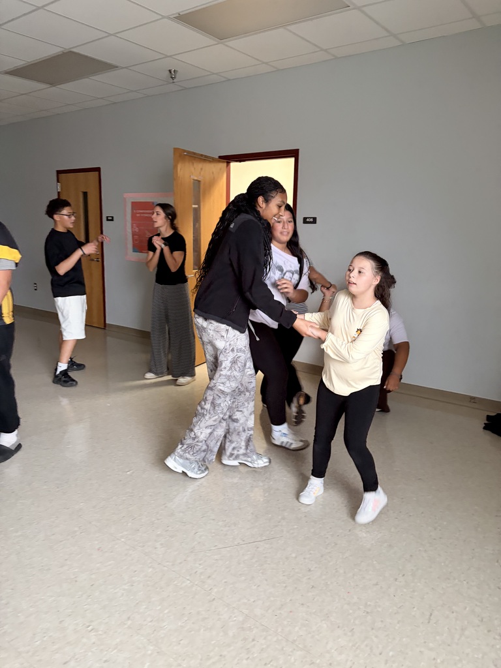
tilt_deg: -11.1
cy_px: 334
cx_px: 250
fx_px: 502
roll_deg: -2.8
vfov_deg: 67.3
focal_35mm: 26
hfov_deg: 53.1
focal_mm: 5.96
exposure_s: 1/60
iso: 400
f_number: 1.6
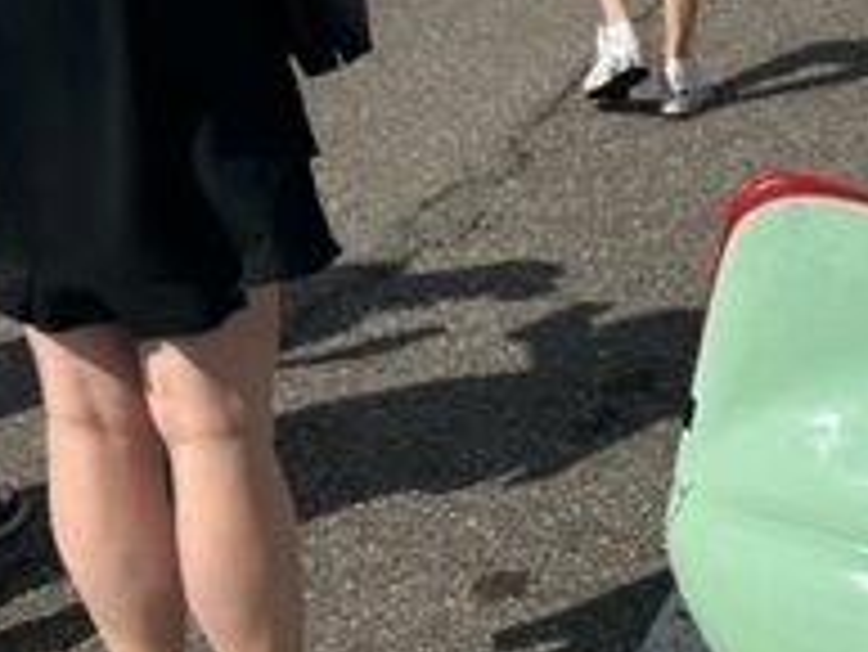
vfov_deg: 15.9
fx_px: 2158
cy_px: 953
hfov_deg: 20.5
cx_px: 1174
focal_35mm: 86
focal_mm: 5.7
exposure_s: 1/10309
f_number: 1.5
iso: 50
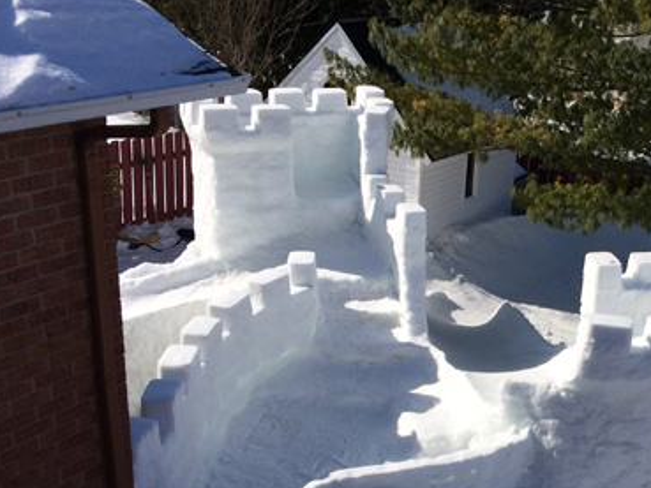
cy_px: 348
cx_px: 524
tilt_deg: -23.2
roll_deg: -3.4
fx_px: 1035
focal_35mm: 55
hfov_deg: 33.9
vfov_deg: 26.3
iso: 40
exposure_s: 1/4566
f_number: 2.2
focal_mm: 4.15
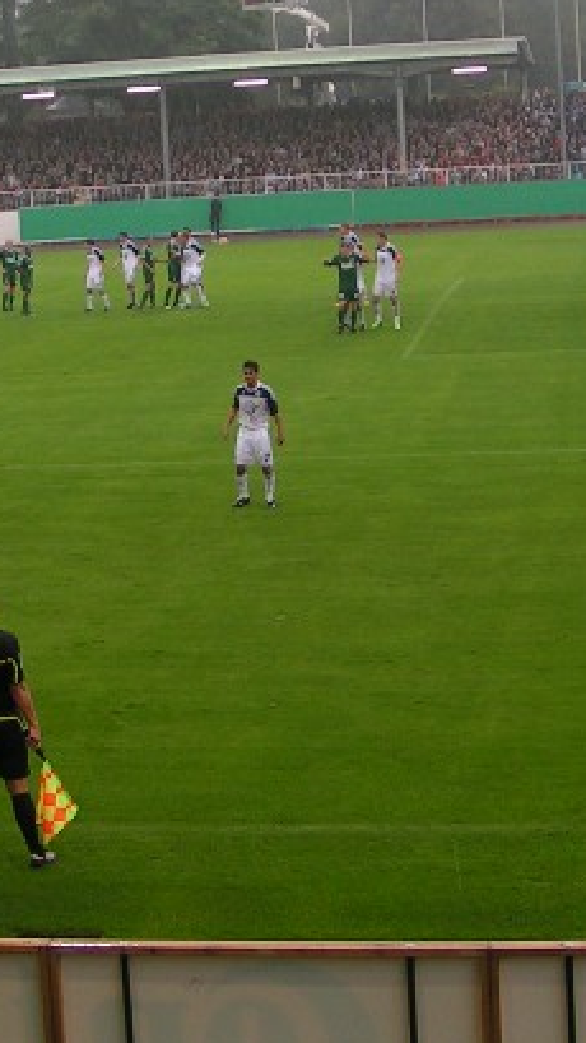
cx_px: 145
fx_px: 2238
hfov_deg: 14.9
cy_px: 291
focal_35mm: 81
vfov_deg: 26.0
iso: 50
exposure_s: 1/60
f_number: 3.5
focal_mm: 5.8
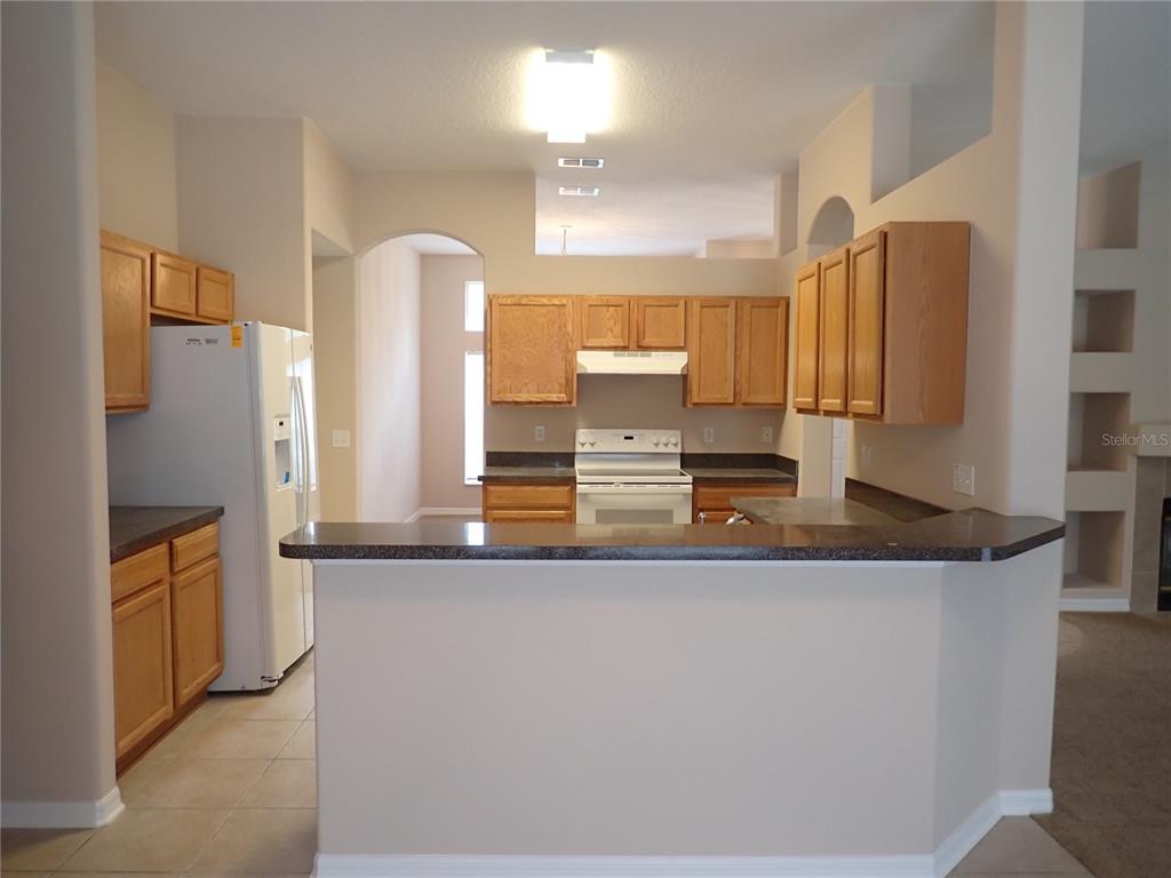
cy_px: 439
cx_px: 586
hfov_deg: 69.4
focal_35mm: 25
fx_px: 846
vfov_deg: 54.9
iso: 200
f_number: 2
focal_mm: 4.5
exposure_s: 1/50
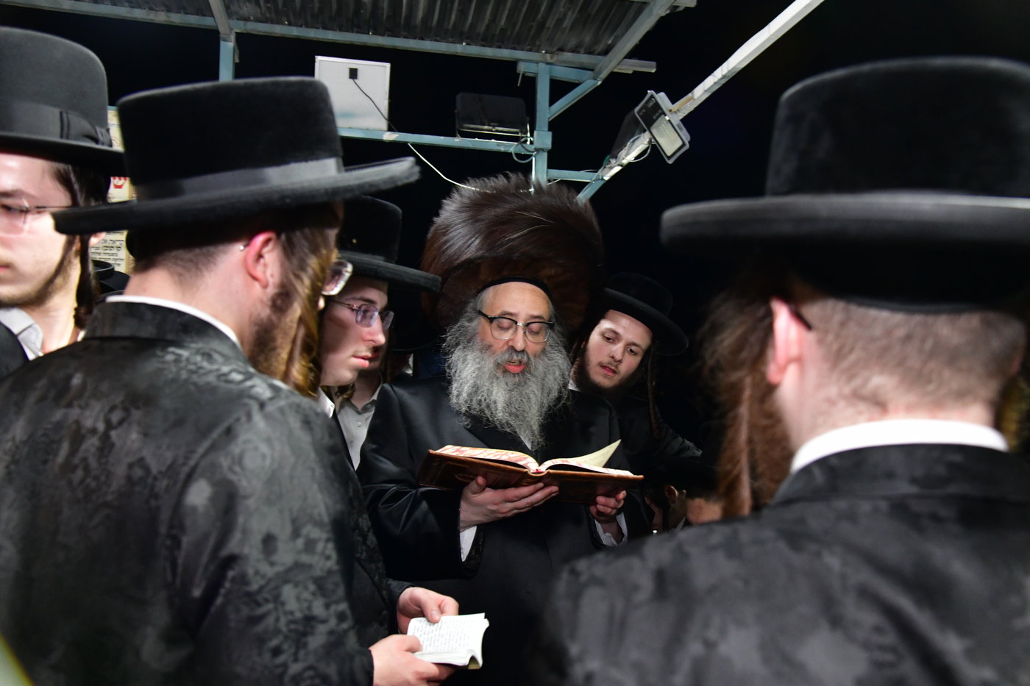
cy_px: 343
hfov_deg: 58.7
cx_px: 515
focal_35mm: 32
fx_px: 915
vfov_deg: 41.1
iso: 4000
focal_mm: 32
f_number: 5.6
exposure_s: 1/100
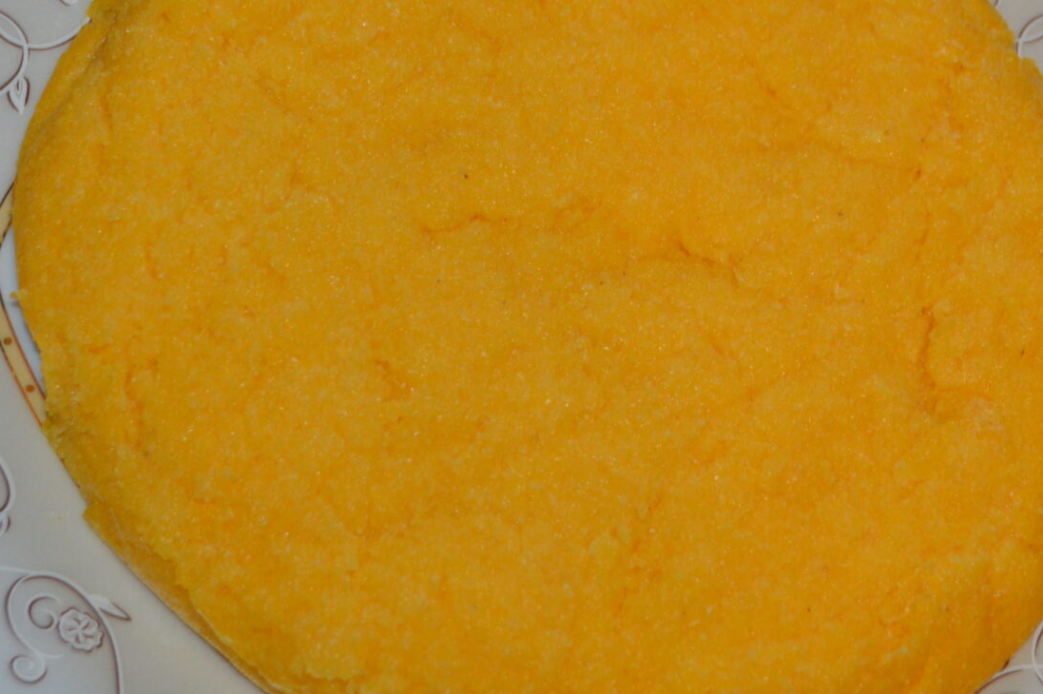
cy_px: 301
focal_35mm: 84
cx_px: 565
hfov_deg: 24.2
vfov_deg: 16.2
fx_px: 2432
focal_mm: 32
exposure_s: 1/60
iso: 720
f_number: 4.8
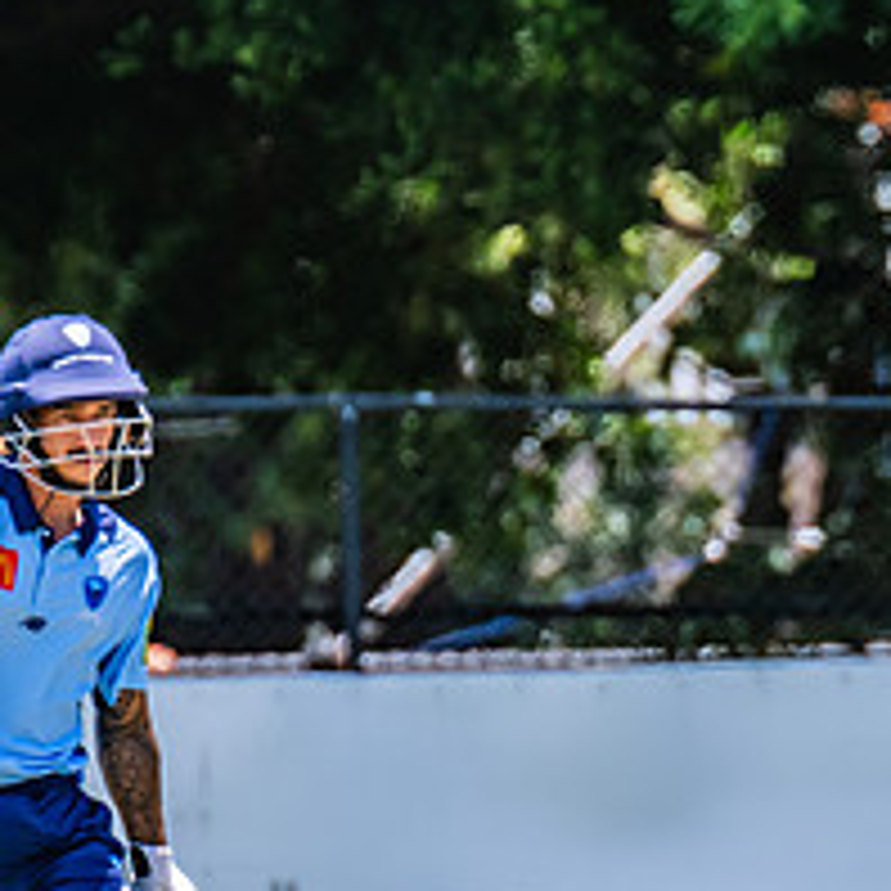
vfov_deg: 1.0
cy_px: 888
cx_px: 1085
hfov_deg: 1.0
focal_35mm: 1804
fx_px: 52534
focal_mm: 600
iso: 800
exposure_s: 1/1000
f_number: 10
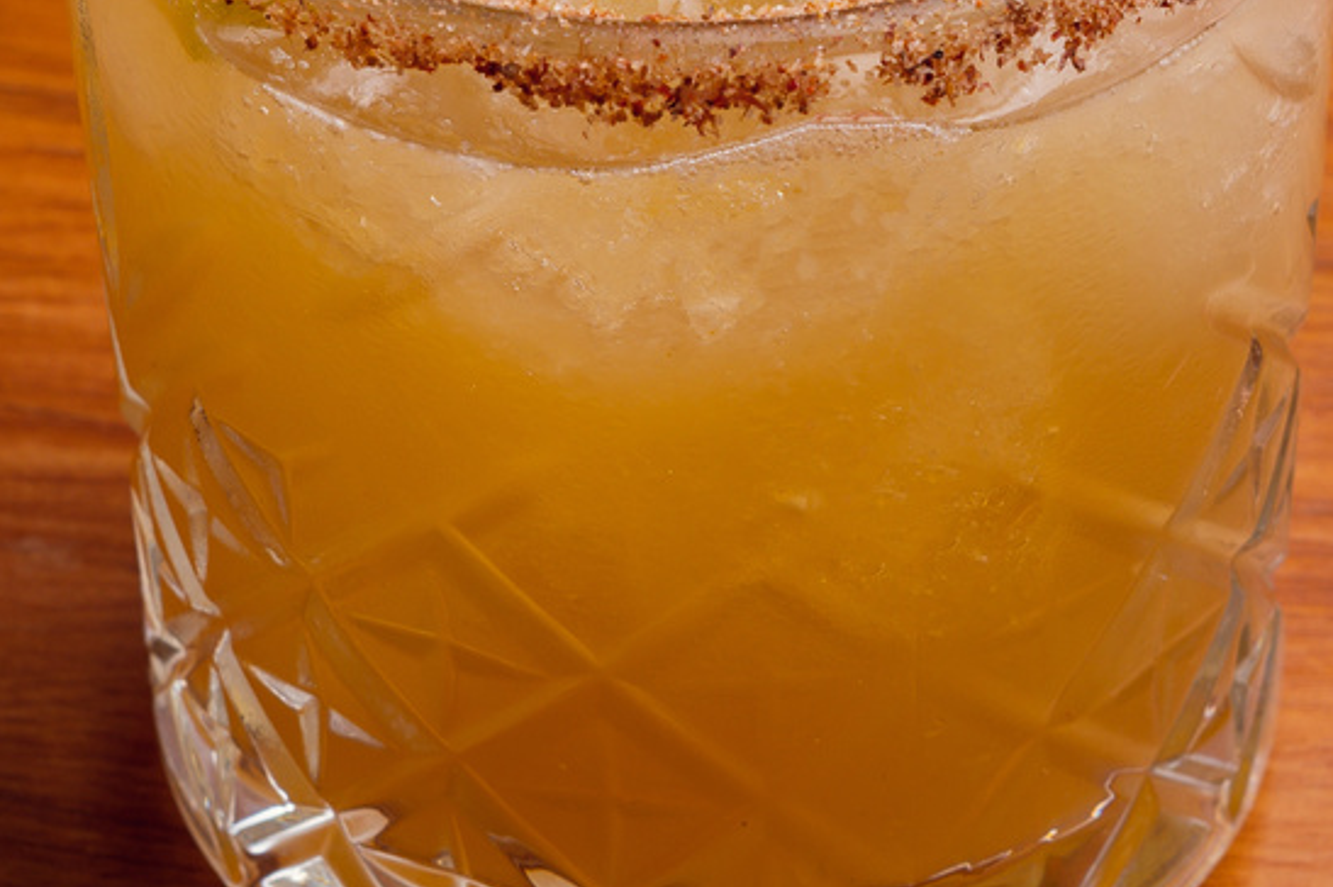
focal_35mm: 233
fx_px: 8622
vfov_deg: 5.9
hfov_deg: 8.8
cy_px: 96
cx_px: 1058
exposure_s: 1/160
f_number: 9
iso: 100
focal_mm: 62
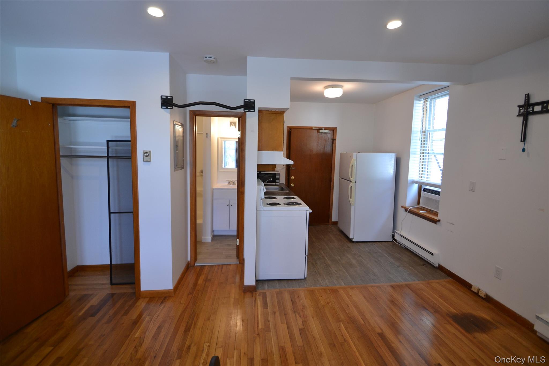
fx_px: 229
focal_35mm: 15
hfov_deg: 100.4
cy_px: 183
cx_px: 274
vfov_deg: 77.3
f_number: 4
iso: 400
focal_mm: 10
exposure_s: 1/60
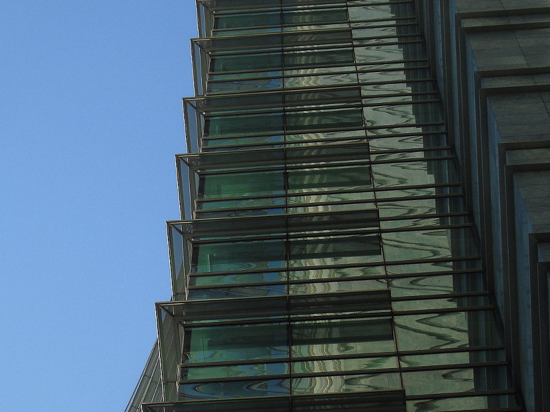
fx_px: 2431
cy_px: 260
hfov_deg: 12.9
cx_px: 144
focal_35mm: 153
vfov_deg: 9.7
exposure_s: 1/320
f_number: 4.3
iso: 80
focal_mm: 17
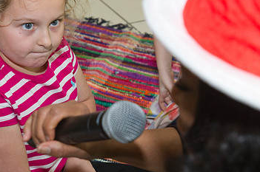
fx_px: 656
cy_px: 91
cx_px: 136
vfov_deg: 15.0
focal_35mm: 91
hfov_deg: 22.4
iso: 1250
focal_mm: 55
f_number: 5.6
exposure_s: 1/250
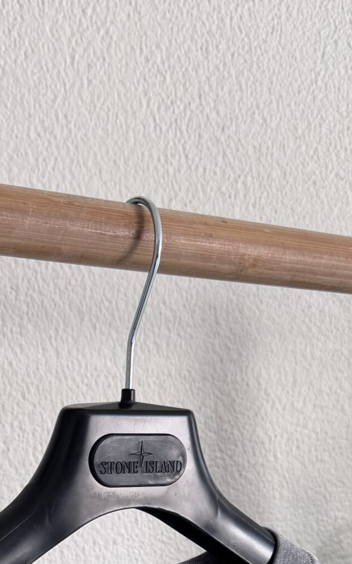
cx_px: 99
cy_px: 602
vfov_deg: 29.3
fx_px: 983
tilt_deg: -5.5
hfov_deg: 20.2
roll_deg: +0.7
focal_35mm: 64
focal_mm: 6.76
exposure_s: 1/121
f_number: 1.78
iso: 160
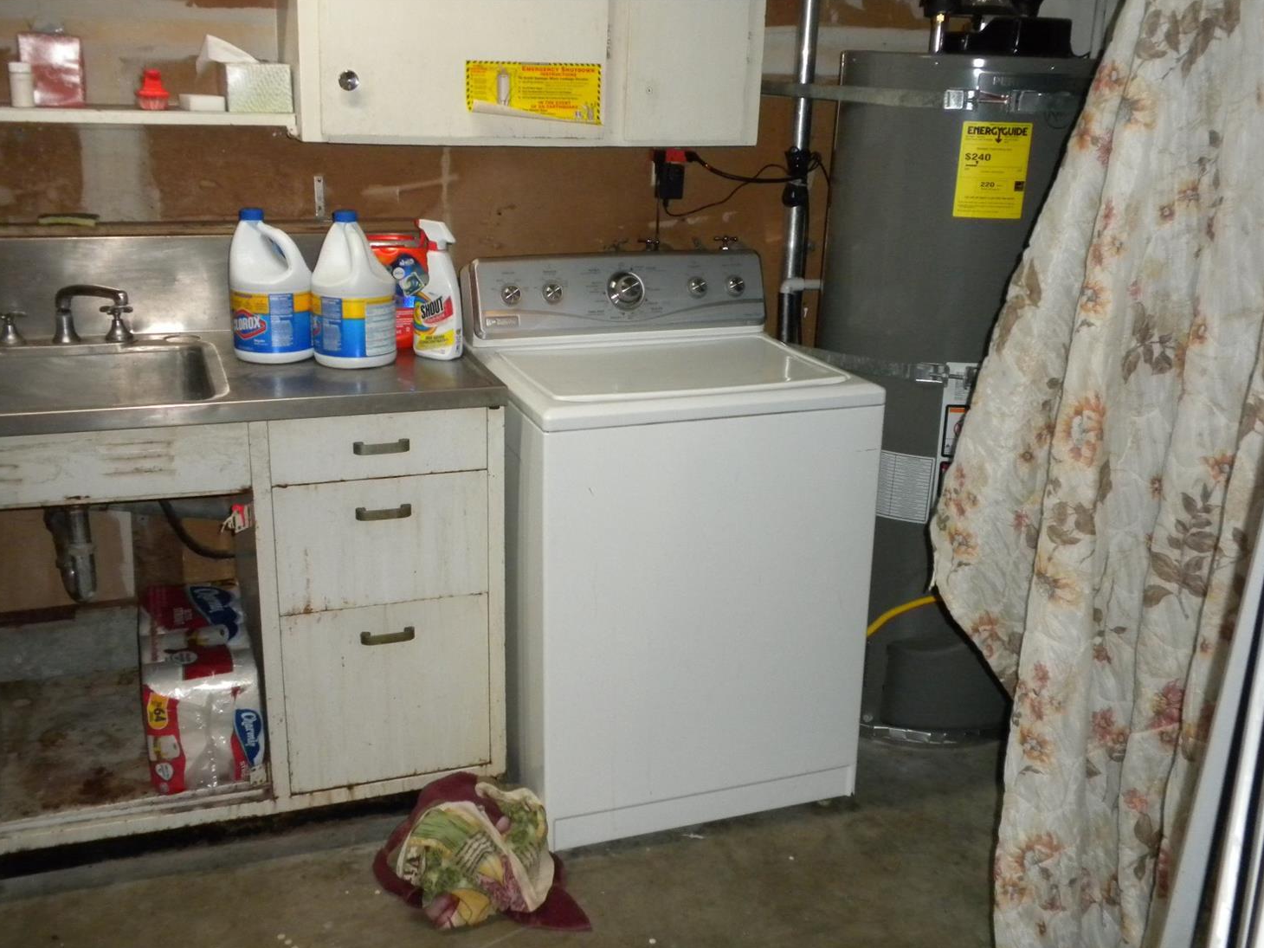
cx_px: 630
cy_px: 481
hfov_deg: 49.0
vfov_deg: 37.7
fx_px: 1388
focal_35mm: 38
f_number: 3.5
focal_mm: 6.6
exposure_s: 1/30
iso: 400
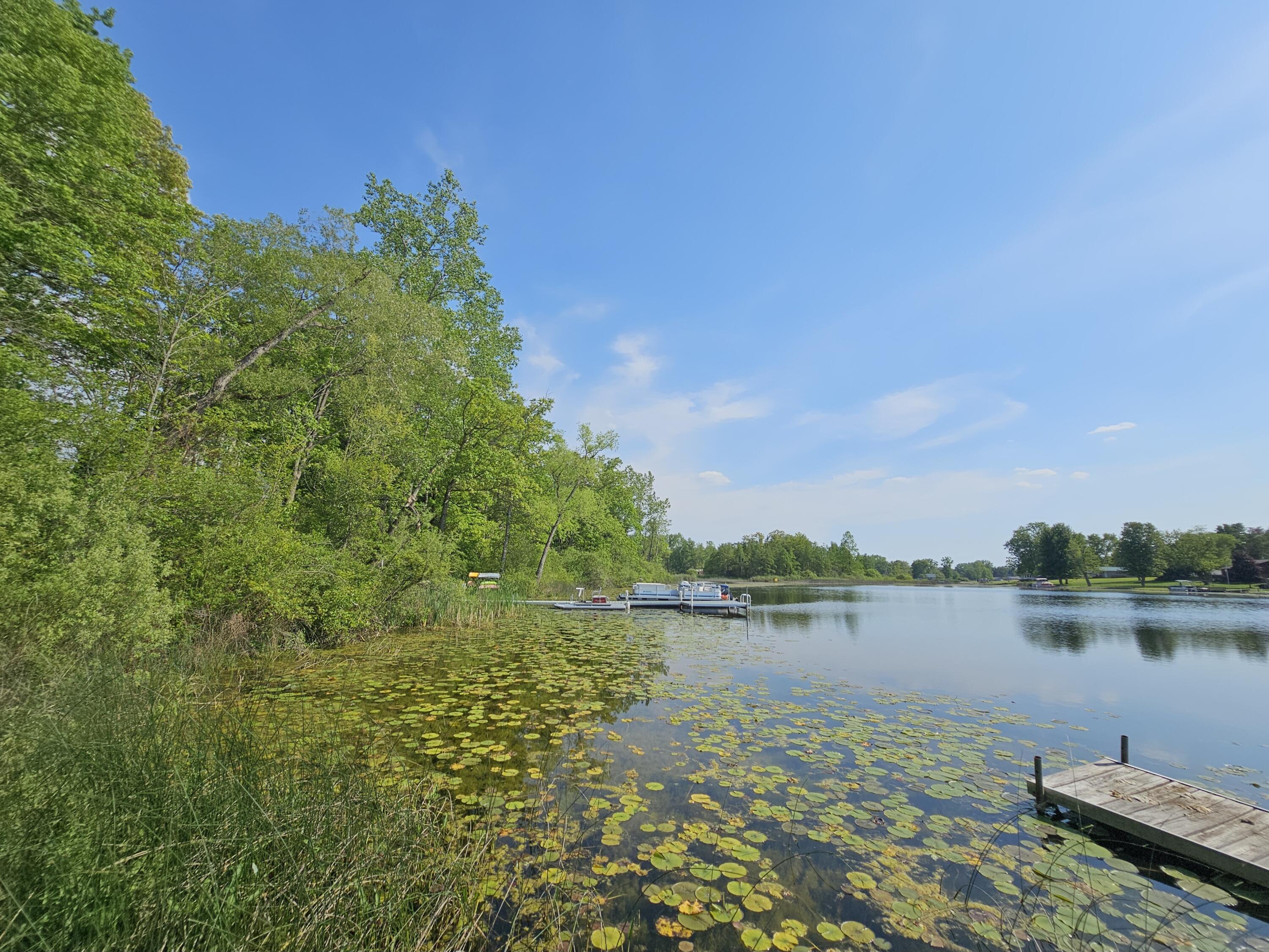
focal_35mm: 13
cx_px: 634
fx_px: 477
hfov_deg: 106.2
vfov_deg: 89.9
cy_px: 476
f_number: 2.2
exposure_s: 1/5000
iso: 50
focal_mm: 2.2
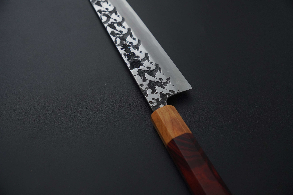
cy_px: 98
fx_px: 388
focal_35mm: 48
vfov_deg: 28.2
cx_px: 146
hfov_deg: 41.4
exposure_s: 1/160
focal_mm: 31.8
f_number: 5
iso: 500
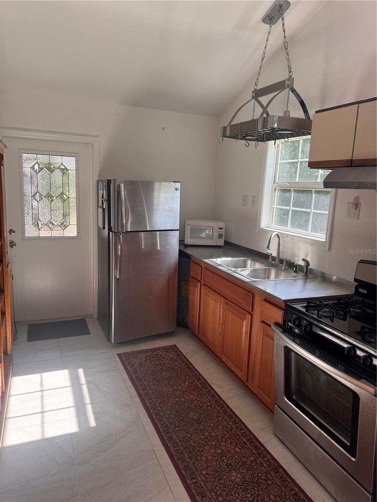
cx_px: 188
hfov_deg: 56.8
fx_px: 349
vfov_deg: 71.6
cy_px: 251
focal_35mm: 24
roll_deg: -1.8
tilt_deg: -10.5
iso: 50
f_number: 1.78
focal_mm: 6.76
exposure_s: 1/128
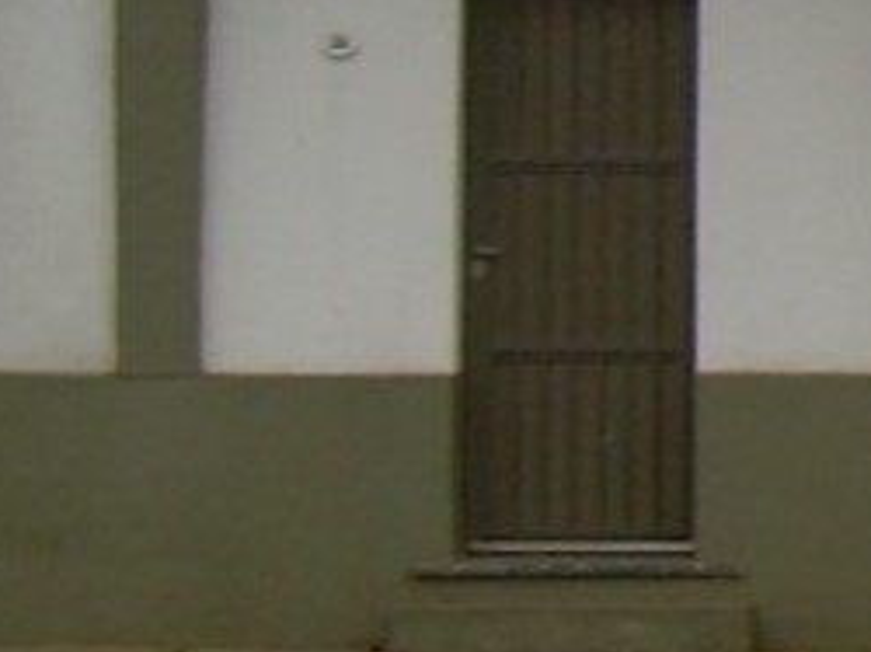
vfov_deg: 6.1
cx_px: 2205
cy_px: 12
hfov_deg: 7.5
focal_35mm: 243
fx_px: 6108
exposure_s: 1/250
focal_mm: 6.3
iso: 50
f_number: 2.8
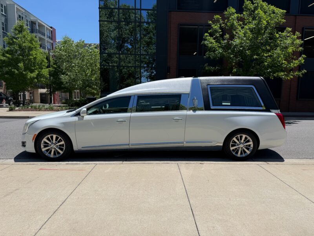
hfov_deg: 71.6
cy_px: 118
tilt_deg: -6.4
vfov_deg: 56.8
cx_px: 157
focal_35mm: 24
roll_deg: -0.7
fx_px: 218
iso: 80
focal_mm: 6.76
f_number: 1.78
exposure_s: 1/6173
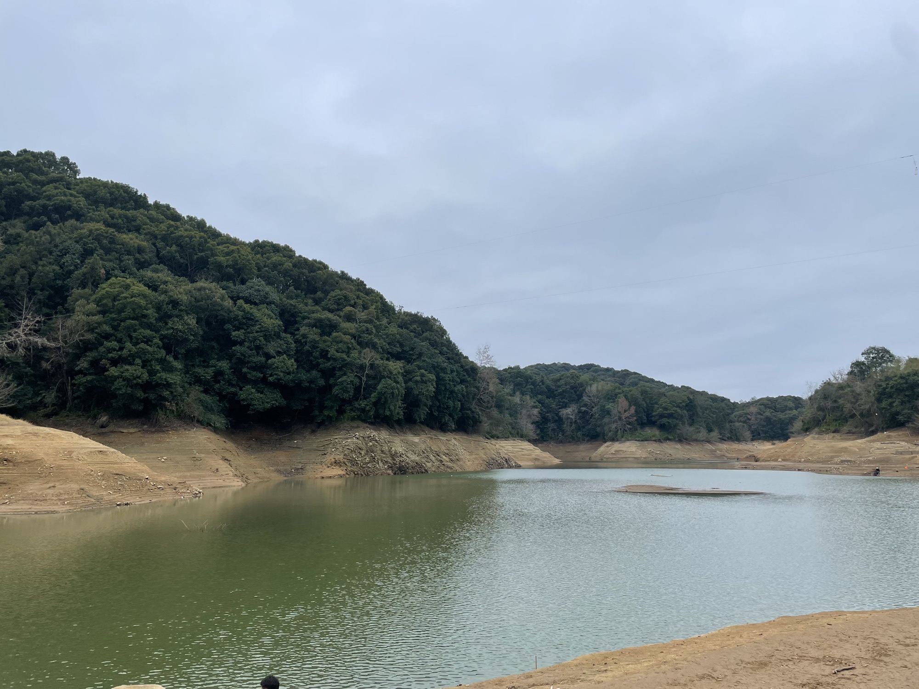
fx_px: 690
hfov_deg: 67.3
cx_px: 460
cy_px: 344
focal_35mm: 26
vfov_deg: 53.1
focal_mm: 4.2
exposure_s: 1/1159
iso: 32
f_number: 1.6
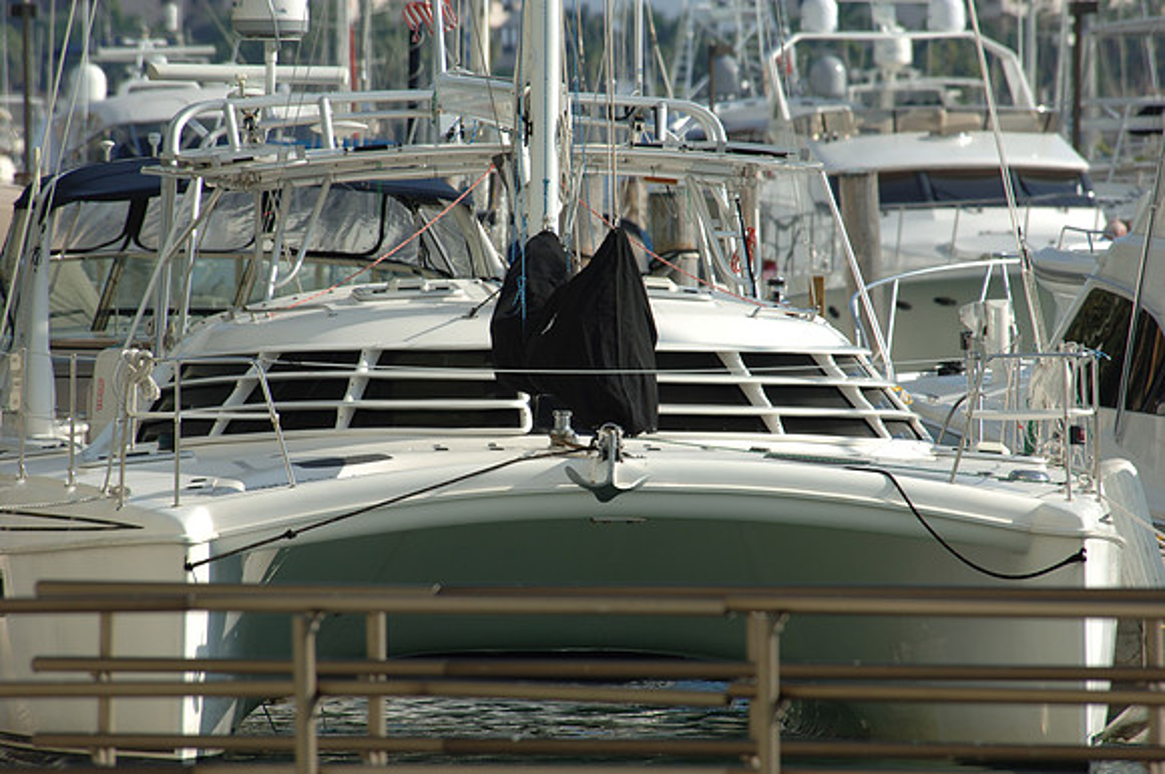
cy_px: 387
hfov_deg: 3.4
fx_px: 19389
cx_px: 582
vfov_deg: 2.3
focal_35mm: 600
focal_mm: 400
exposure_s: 1/250
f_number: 8
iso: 100
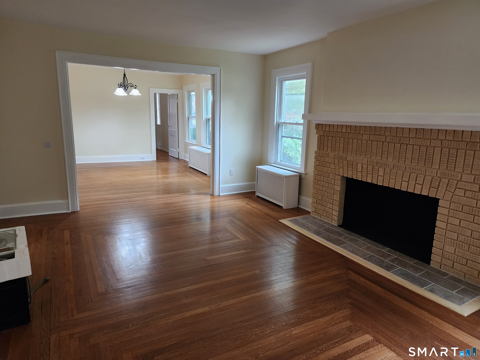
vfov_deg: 58.9
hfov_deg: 73.9
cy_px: 180
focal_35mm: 23
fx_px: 319
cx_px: 240
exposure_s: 1/120
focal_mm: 6.4
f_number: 1.8
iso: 500
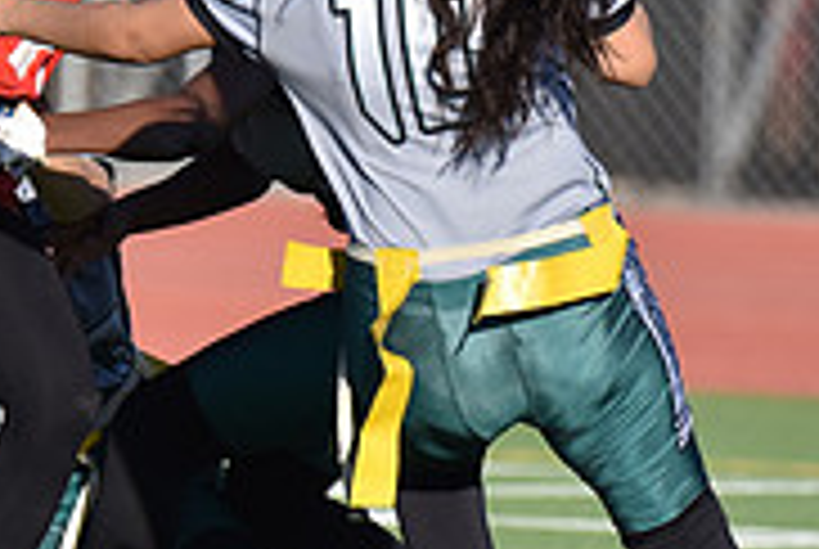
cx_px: 117
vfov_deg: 1.0
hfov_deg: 1.5
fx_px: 30443
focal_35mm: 1336
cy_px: 52
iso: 800
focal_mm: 420
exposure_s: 1/4000
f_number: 6
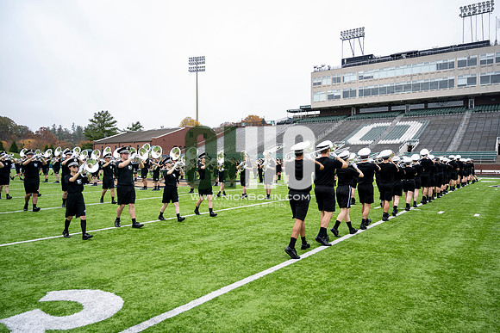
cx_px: 250
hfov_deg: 66.4
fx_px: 382
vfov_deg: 47.2
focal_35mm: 28
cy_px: 166
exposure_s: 1/200
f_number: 4
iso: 160
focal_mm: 27.5
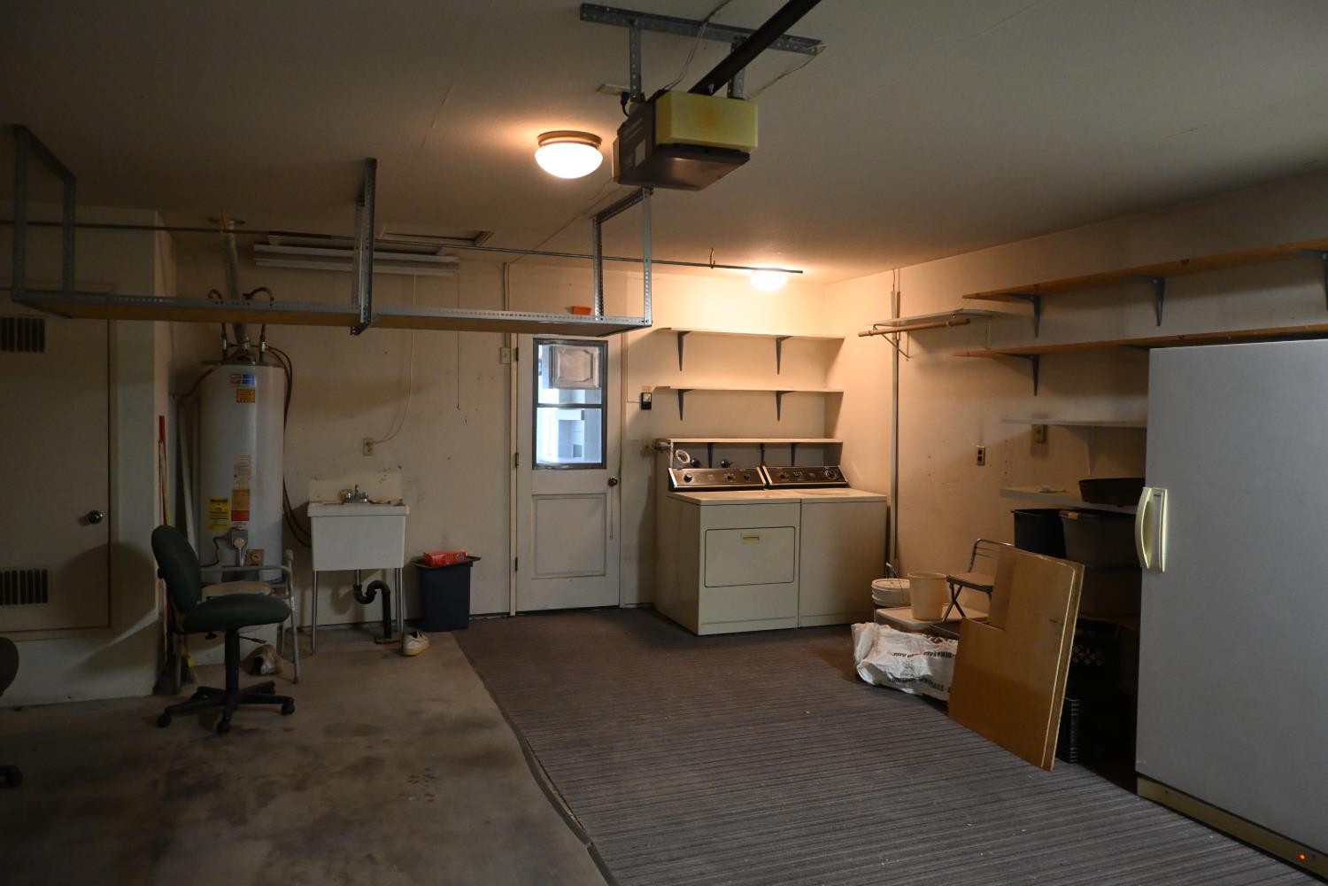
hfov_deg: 68.9
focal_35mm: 26
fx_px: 968
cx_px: 664
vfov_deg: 49.1
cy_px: 443
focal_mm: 17.5
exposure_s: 1/125
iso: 3200
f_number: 3.5
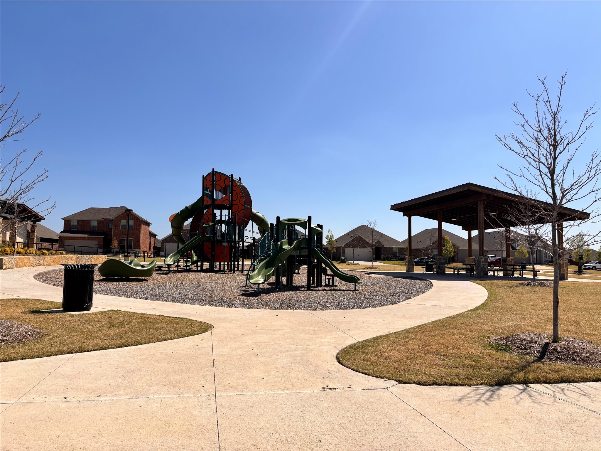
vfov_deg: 53.1
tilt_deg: +4.6
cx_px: 300
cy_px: 226
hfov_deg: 67.3
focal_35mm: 26
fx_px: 451
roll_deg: -0.6
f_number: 1.6
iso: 50
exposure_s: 1/6711
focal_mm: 5.96
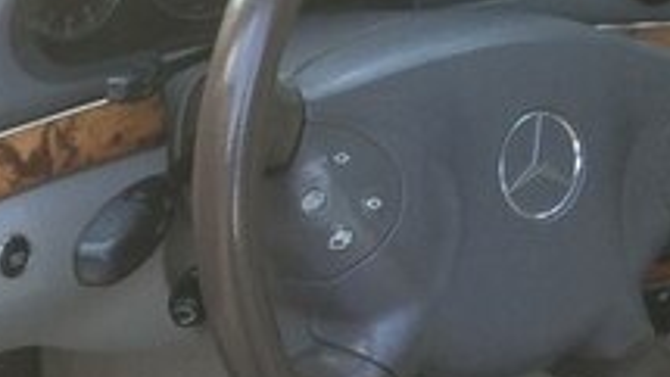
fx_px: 1723
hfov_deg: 19.9
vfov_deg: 12.1
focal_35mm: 97
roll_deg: -4.2
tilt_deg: -41.6
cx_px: -240
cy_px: 519
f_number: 2.2
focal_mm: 4.15
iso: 40
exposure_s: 1/50
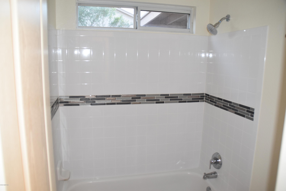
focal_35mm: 27
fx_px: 214
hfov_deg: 67.4
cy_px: 96
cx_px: 143
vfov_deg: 47.9
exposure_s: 1/125
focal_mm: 18
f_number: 3.5
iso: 900
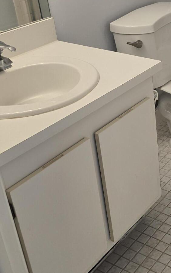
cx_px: 203
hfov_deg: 22.2
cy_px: 101
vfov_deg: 37.3
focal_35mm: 54
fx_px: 403
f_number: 1.7
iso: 100
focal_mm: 6.3
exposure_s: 1/120
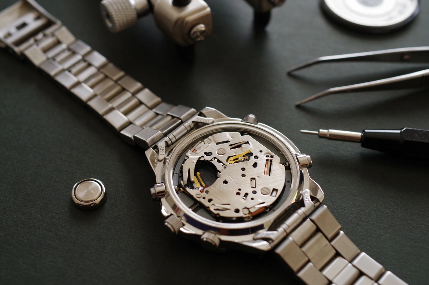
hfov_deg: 37.9
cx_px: 214
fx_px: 625
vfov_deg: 25.7
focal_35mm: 52
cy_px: 142
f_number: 5.6
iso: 400
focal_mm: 35
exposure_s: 1/80
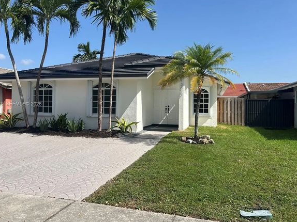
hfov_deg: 61.7
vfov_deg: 48.2
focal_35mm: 29
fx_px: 249
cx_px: 143
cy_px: 104
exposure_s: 1/4444
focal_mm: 5.7
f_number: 1.5
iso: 50
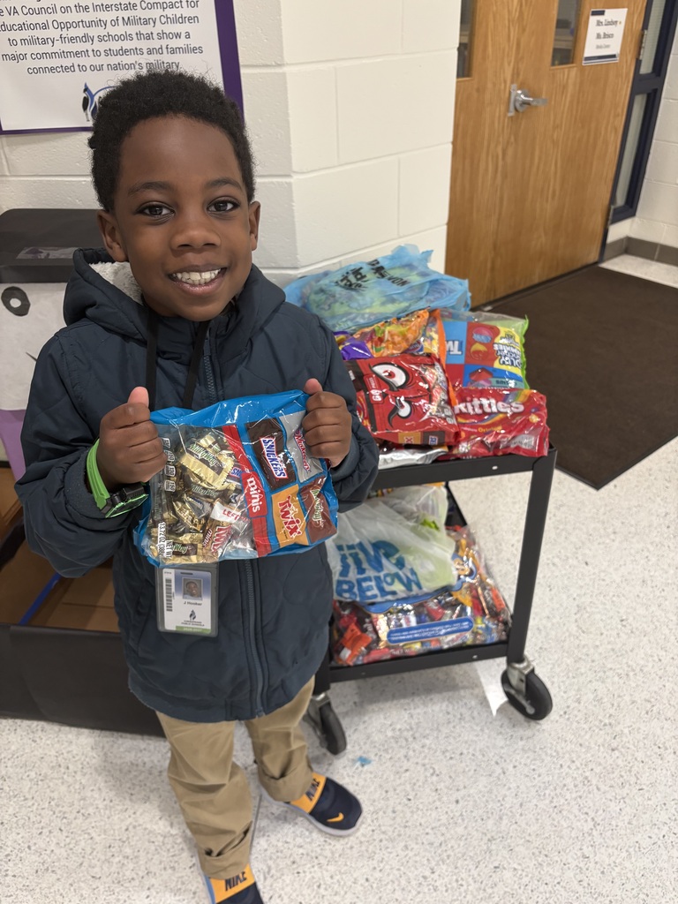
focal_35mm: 26
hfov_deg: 53.1
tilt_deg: -33.7
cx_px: 339
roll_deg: +2.1
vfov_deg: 67.3
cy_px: 452
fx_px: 679
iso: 160
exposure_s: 1/60
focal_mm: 5.96
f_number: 1.6
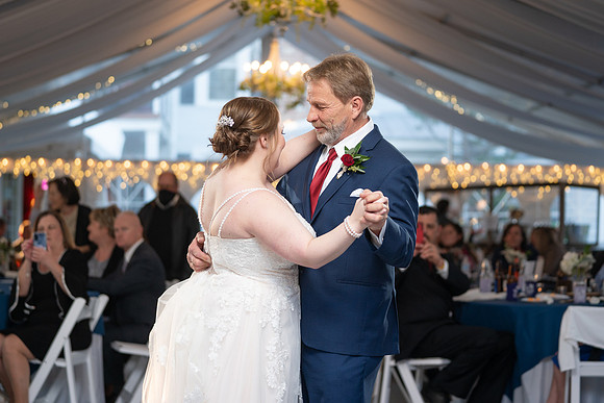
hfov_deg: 25.5
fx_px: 1335
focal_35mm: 80
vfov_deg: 17.2
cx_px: 278
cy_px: 191
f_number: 2.8
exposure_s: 1/250
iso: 500
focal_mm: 73
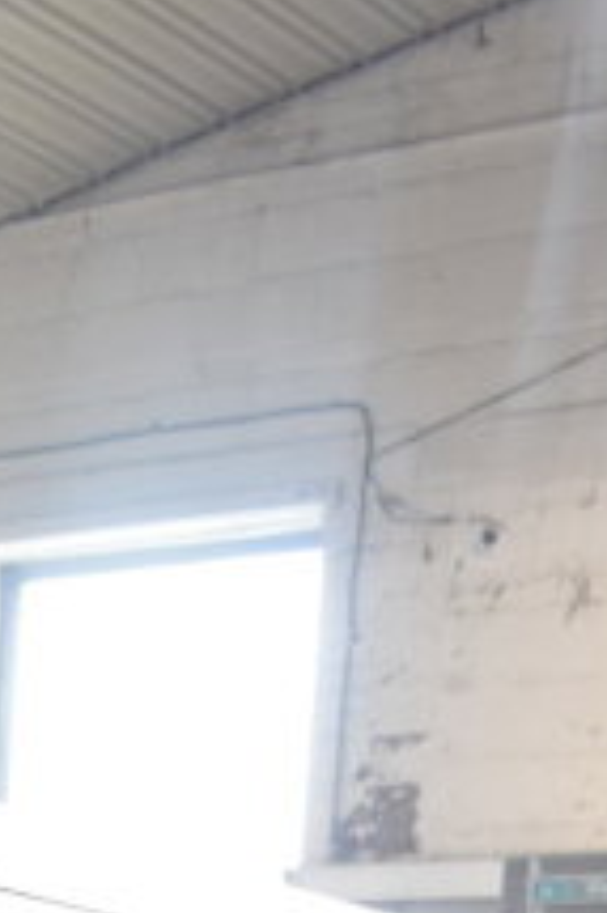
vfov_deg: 14.6
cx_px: -361
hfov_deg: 11.3
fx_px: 2913
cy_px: 1841
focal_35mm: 115
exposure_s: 1/30
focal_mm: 18
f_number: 3.5
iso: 220
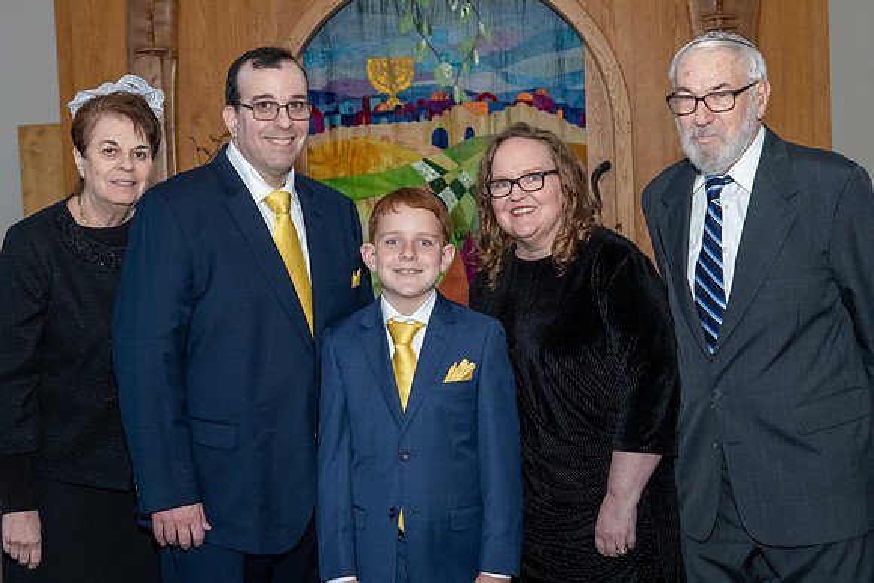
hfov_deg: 31.1
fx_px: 1571
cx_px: 413
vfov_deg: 21.0
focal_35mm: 65
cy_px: 314
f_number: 5.6
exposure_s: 1/250
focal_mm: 38
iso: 400
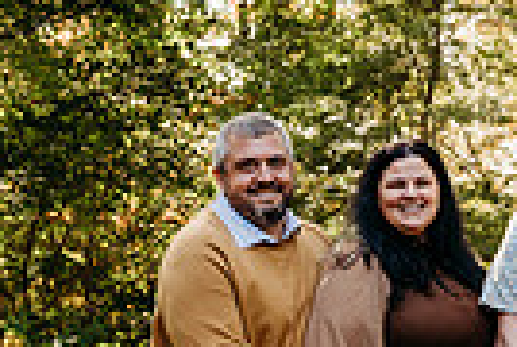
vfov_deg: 10.1
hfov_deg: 14.4
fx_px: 1957
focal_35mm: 136
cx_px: 691
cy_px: 307
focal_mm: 31.5
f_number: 4.5
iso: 400
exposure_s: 1/250
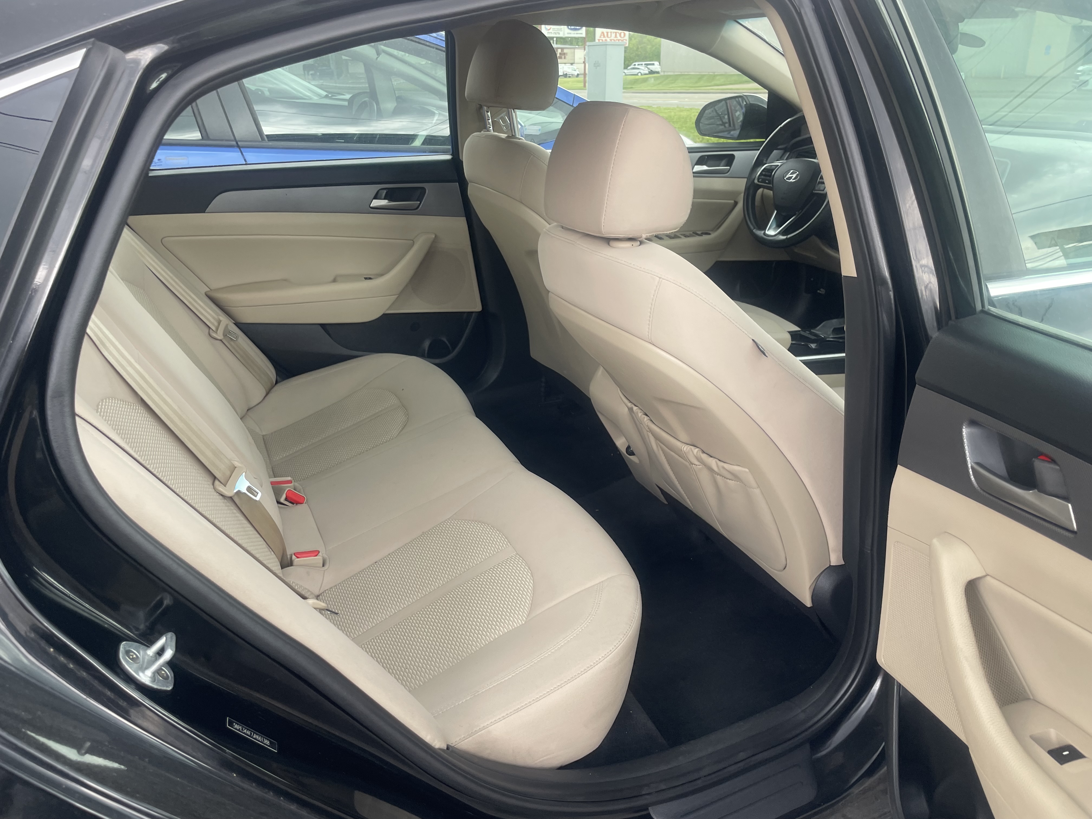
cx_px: 546
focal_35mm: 26
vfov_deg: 53.1
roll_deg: +3.6
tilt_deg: -24.7
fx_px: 820
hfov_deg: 67.3
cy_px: 410
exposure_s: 1/121
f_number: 1.6
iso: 50
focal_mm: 4.2
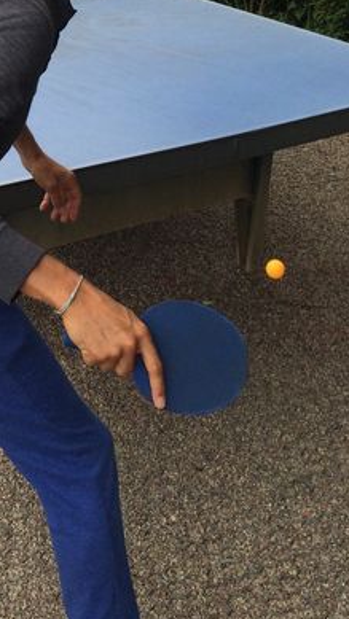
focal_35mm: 65
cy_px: 40
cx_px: -61
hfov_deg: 17.7
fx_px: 1069
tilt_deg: -15.9
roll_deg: +0.6
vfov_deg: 30.6
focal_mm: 4.15
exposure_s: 1/1026
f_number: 2.2
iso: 32
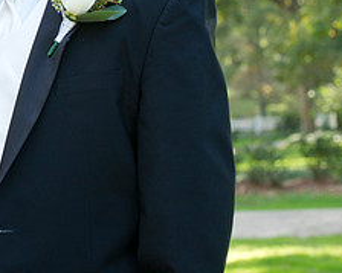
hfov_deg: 8.3
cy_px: -6
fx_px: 2337
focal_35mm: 231
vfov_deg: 6.7
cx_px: -23
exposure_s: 1/100
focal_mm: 95
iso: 500
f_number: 5.6
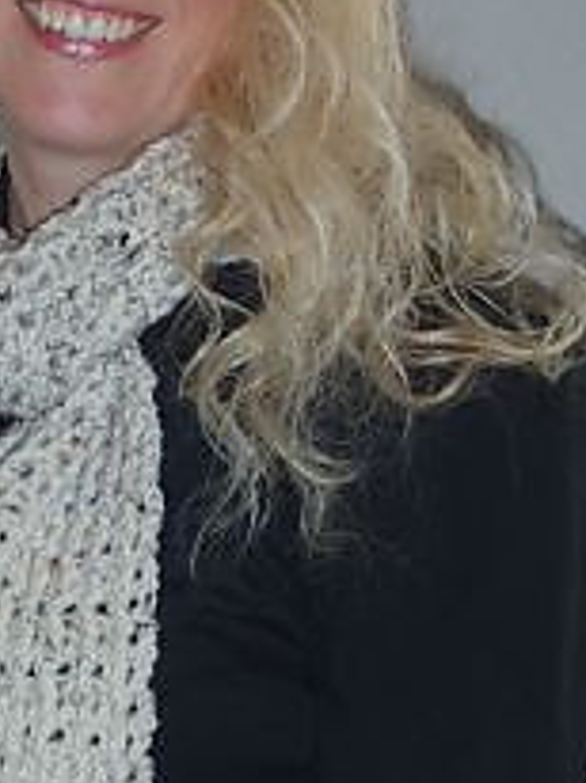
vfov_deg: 13.8
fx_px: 3234
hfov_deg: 10.3
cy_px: 559
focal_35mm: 143
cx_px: 46
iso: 160
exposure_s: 1/50
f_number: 4.9
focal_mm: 8.25
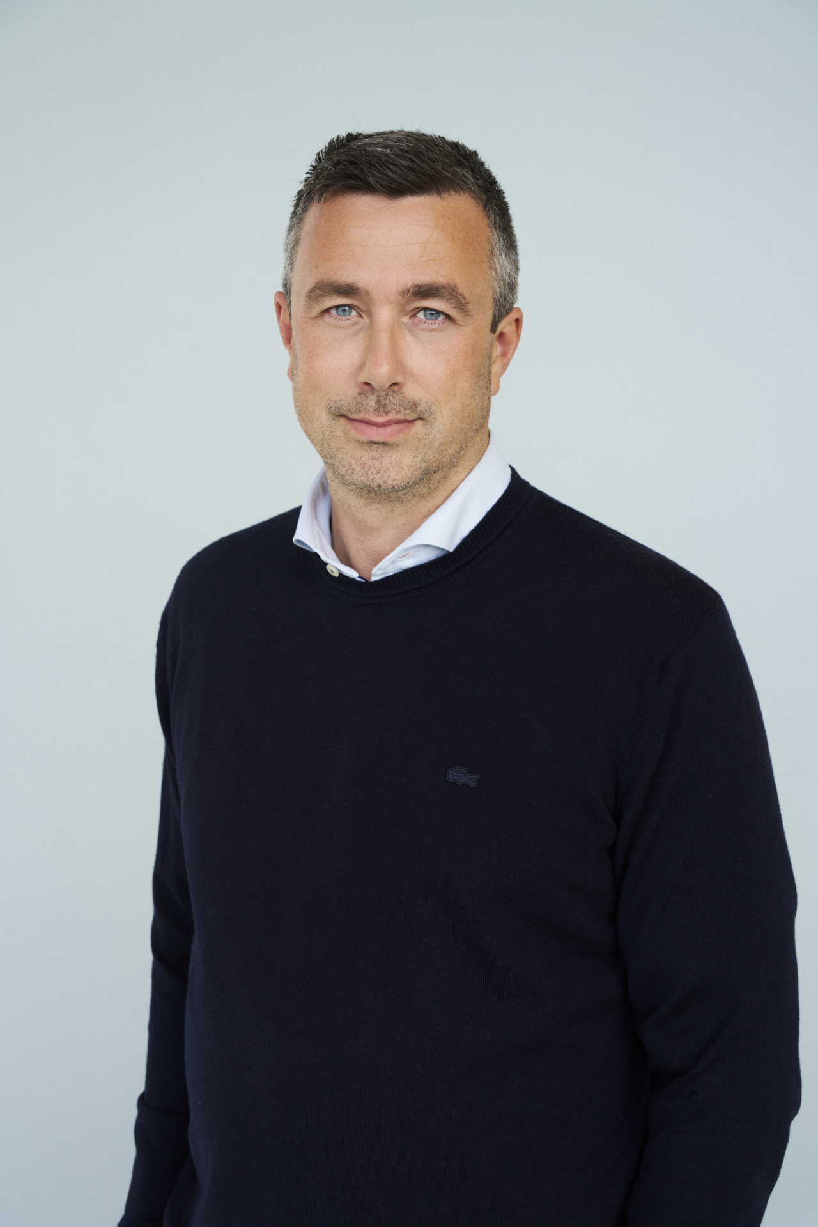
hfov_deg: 29.2
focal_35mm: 46
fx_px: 1568
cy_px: 614
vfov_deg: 42.7
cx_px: 409
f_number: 5.6
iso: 400
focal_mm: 46
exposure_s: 1/160
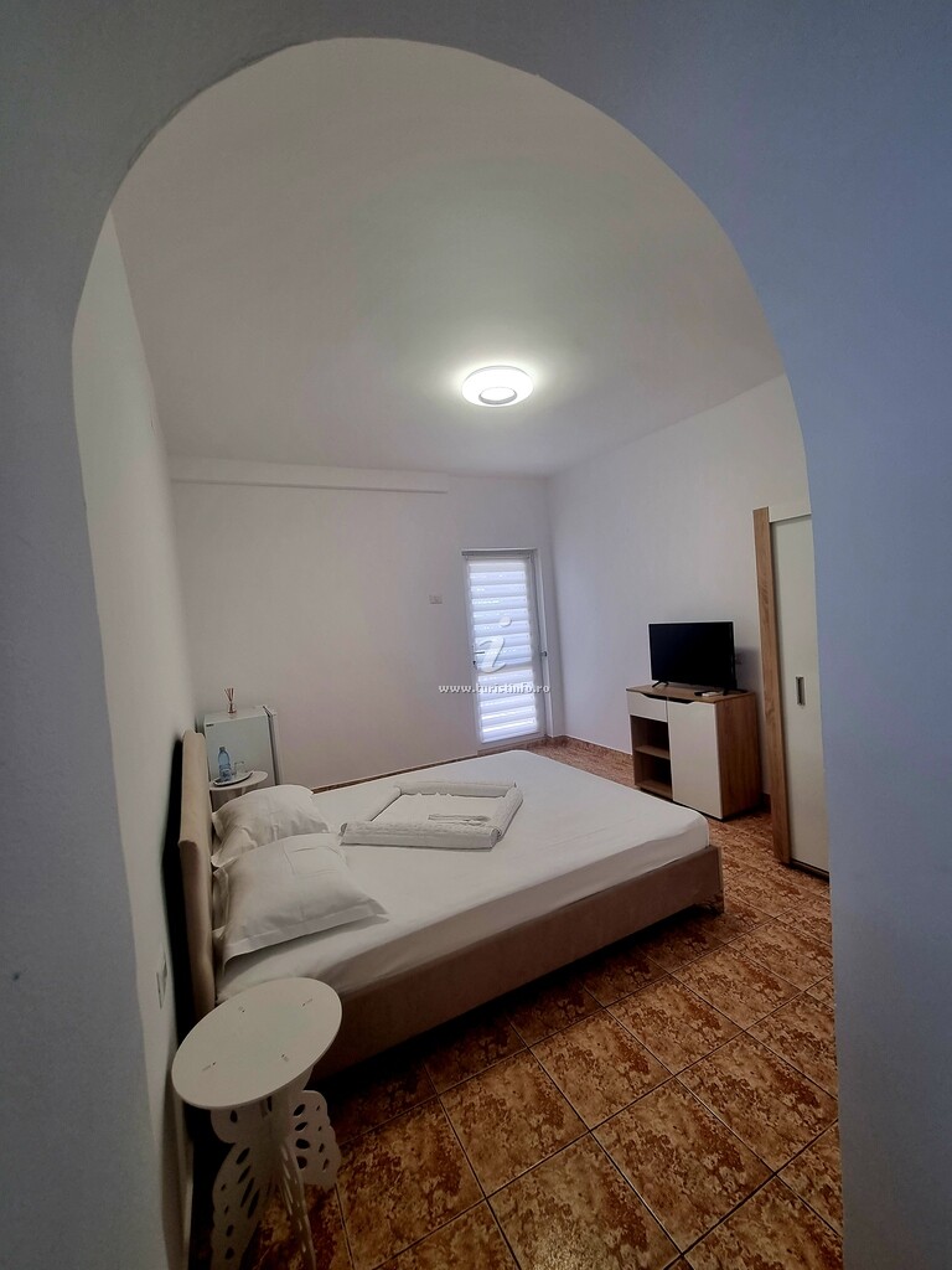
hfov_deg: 89.9
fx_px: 477
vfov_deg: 106.2
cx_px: 476
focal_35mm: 13
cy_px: 635
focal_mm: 2.2
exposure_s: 1/50
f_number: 2.2
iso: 125
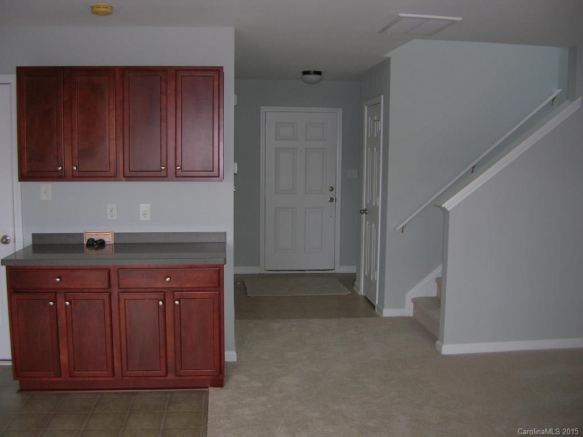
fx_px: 573
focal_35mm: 34
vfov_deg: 41.8
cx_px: 292
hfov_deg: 54.0
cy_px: 218
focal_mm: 5.7
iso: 62
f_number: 2.9
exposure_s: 1/60.1
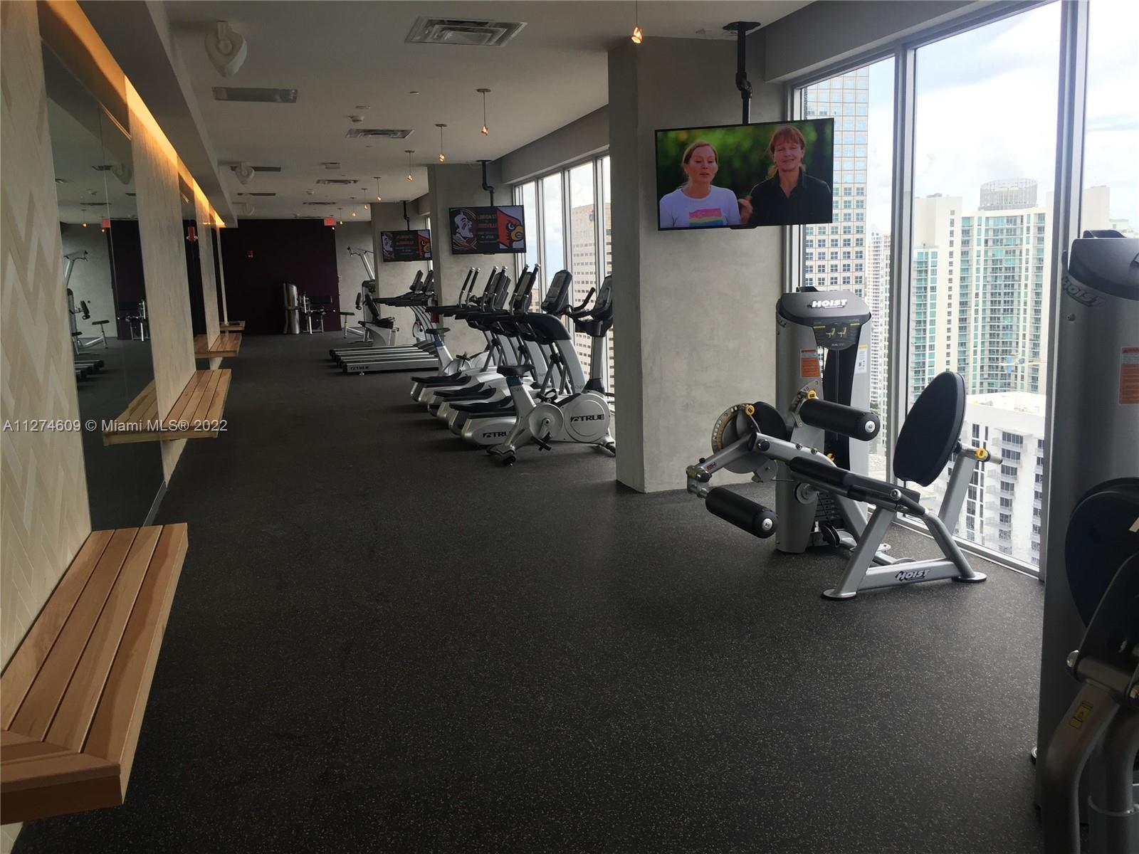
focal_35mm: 29
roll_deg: +1.7
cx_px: 570
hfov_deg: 61.7
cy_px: 427
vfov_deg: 48.2
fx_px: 954
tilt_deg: -10.2
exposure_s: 1/120
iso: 40
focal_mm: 4.15
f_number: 2.2
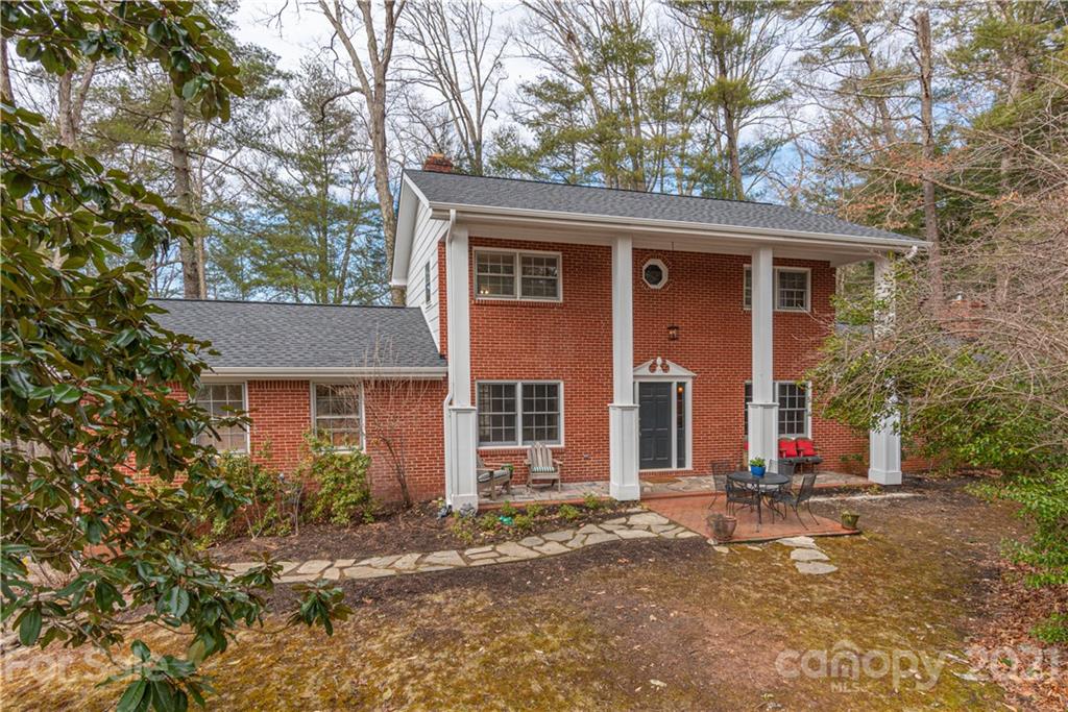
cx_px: 534
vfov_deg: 70.5
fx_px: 504
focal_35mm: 17
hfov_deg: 93.3
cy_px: 356
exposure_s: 1/400
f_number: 7.1
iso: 320
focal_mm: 17
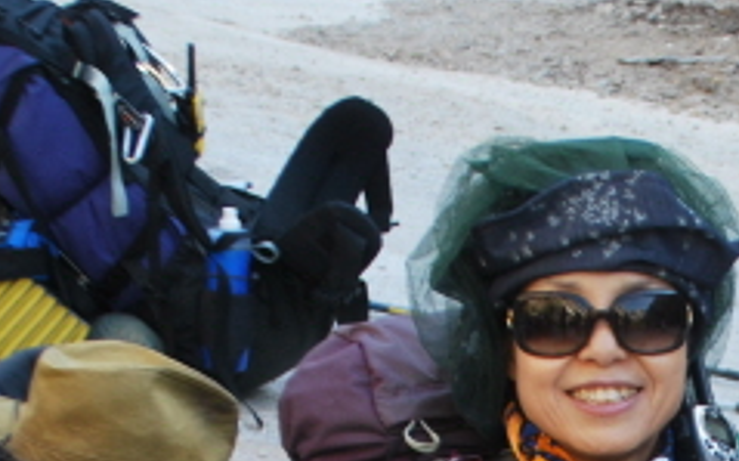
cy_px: 835
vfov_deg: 8.4
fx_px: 3019
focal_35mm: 150
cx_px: 959
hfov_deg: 13.5
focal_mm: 26
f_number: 5
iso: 200
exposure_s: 1/100
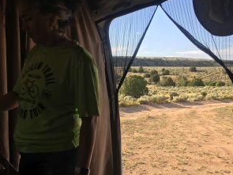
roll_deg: -0.8
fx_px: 242
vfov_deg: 39.6
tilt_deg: -4.4
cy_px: 86
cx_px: 115
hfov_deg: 51.4
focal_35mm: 36
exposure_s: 1/538
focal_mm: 4.15
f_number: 2.2
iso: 25
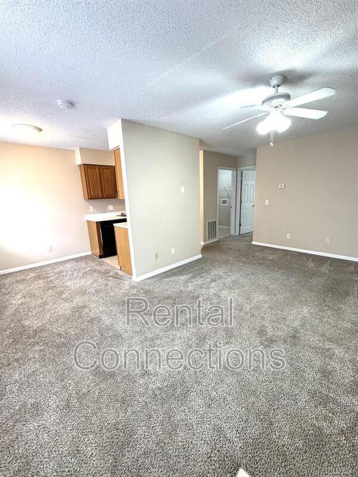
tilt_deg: -11.6
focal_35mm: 14
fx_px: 193
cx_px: 179
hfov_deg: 85.7
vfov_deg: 102.1
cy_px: 238
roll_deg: +1.3
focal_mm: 2.22
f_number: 2.2
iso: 200
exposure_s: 1/60
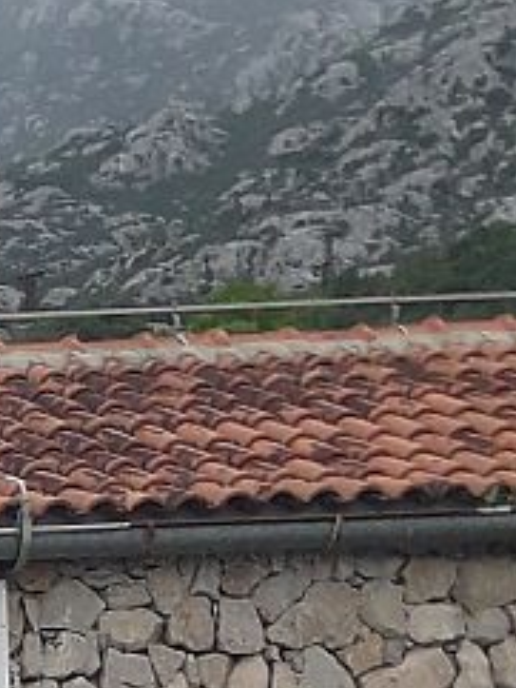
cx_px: -784
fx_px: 3316
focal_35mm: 167
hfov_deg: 8.1
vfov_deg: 9.8
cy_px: 1856
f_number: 1.9
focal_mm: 3.7
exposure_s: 1/655
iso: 40
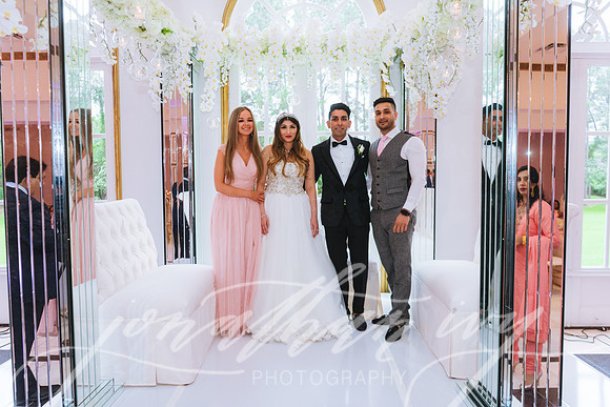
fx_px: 441
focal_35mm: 26
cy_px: 204
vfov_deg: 49.6
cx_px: 305
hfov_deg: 69.4
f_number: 2.8
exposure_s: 1/200
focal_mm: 26
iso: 800
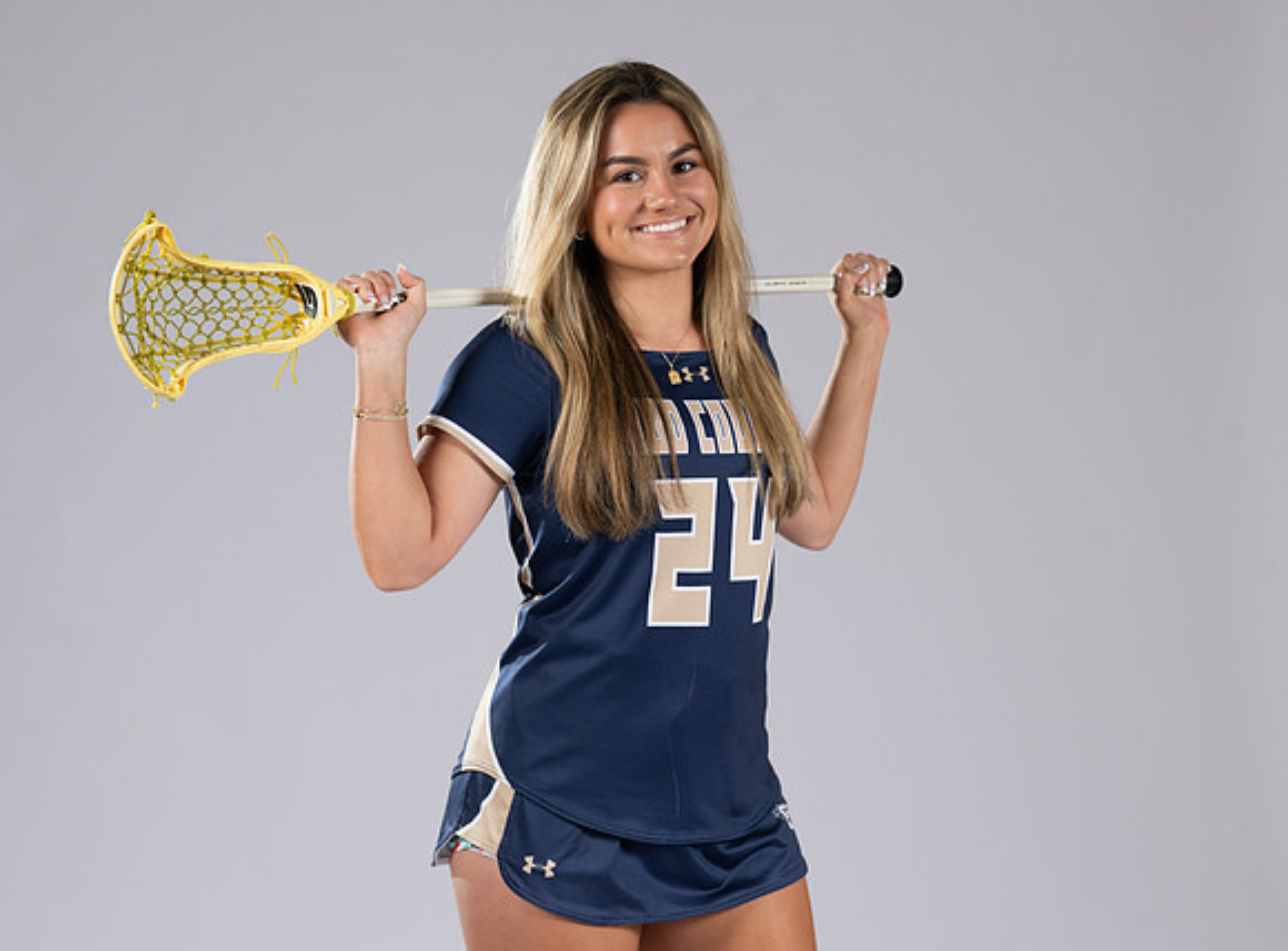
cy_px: 522
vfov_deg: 12.2
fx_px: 4433
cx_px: 707
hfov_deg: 16.5
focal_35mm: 120
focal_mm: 95
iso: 250
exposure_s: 1/200
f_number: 6.3
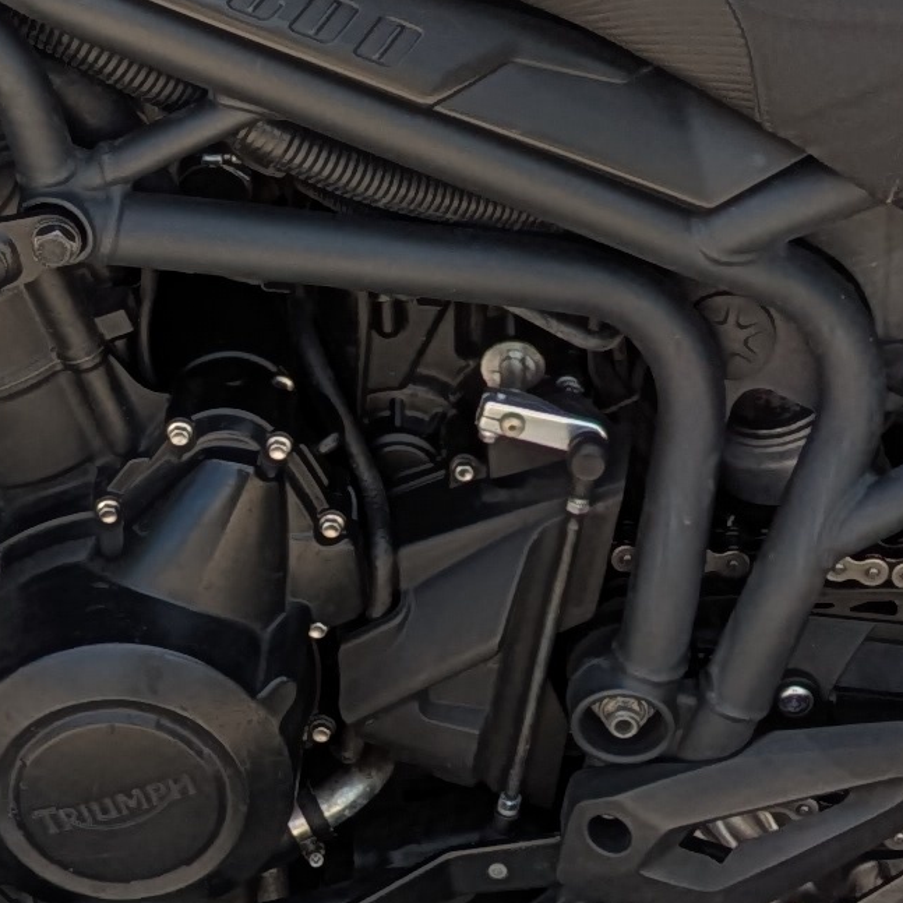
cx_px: 532
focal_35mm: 158
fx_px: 4663
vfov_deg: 10.8
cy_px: -260
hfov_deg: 11.1
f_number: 1.89
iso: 44
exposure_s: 1/1110
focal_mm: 5.43
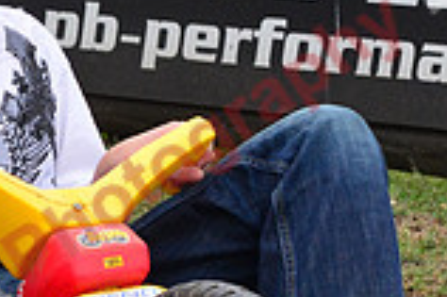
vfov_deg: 2.7
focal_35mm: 507
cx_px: 54
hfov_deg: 4.1
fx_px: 6289
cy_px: 260
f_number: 8
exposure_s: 1/1000
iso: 1000
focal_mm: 92
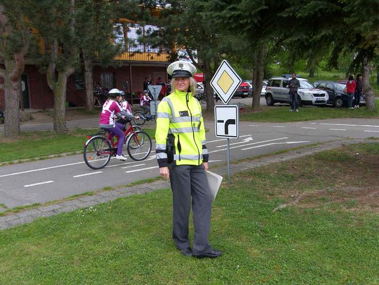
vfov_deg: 36.0
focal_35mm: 40
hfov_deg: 46.8
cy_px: 142
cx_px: 190
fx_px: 438
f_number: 3.5
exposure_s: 1/100
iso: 50
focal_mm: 10.3
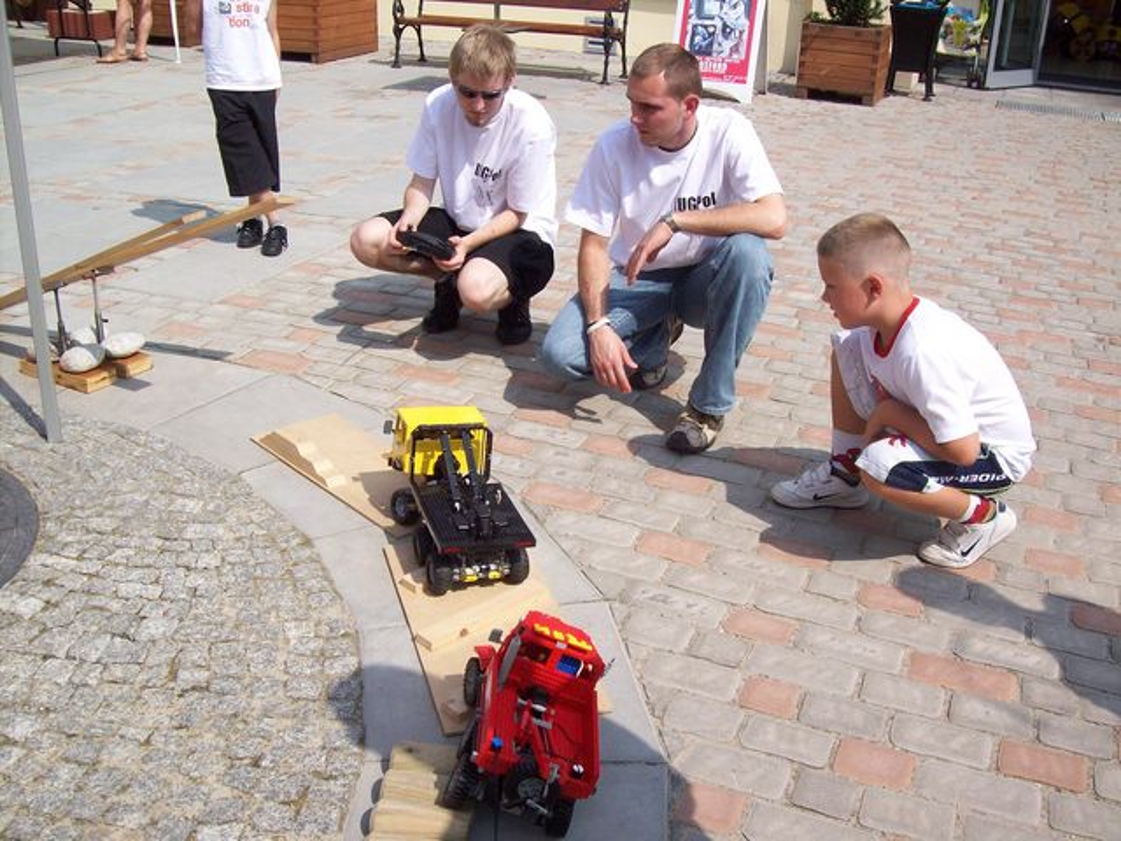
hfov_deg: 51.4
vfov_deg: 39.7
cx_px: 560
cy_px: 420
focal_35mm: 36
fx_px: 1166
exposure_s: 1/639
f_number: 4.8
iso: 80
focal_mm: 6
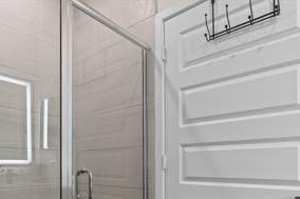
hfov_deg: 66.8
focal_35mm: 27
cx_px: 120
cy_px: 167
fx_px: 225
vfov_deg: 44.8
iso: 800
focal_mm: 16
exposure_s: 1/15
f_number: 4.5
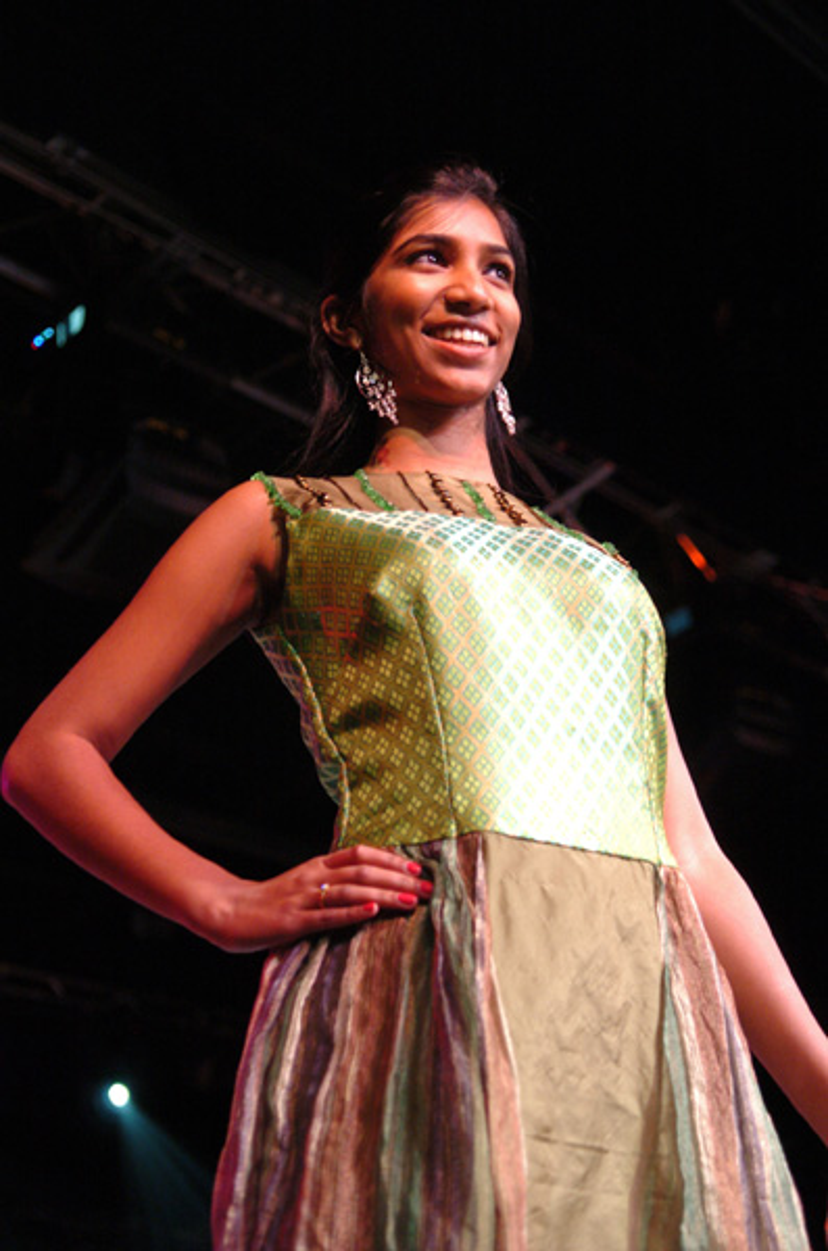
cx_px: 414
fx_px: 1821
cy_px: 626
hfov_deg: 25.6
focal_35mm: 52
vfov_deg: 37.9
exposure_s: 1/160
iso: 800
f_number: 2.8
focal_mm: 35
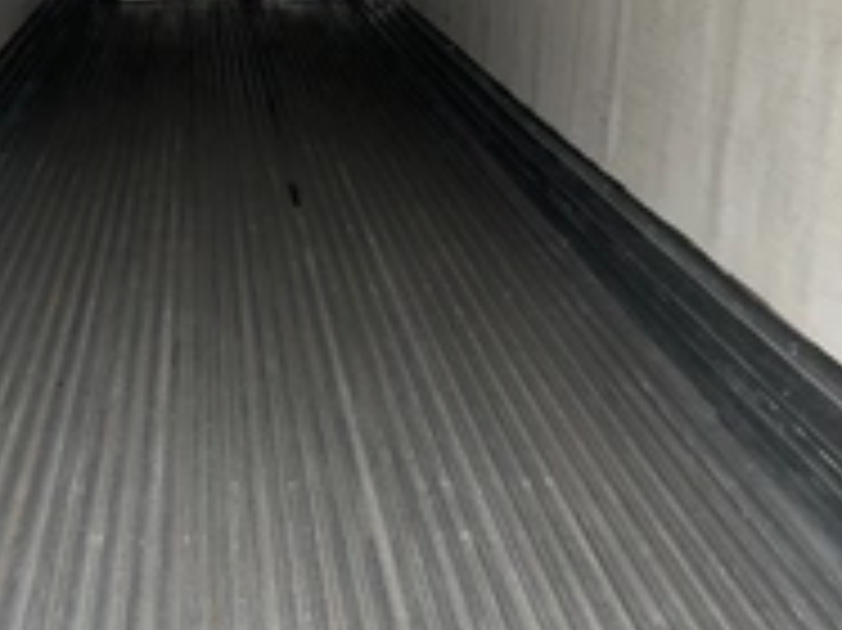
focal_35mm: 62
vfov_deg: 22.9
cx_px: 284
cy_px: 585
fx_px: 1507
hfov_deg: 31.0
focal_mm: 3
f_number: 1.8
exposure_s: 1/161
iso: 32
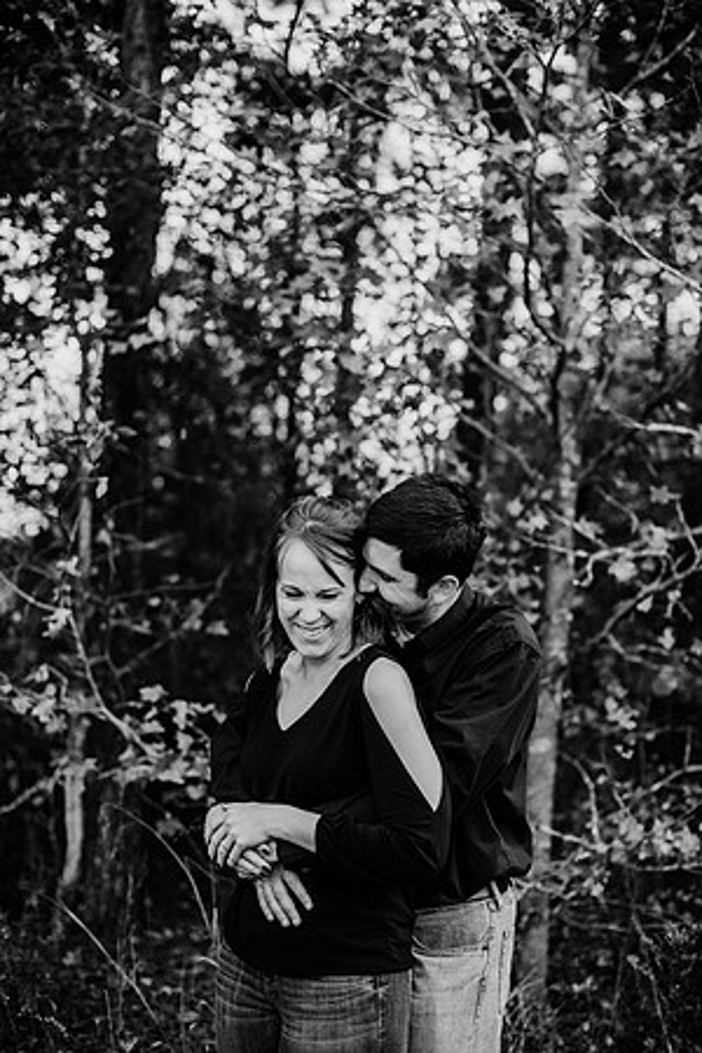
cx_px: 351
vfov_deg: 39.6
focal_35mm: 50
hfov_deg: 27.0
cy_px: 526
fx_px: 1462
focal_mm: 50
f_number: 2.2
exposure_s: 1/800
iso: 320
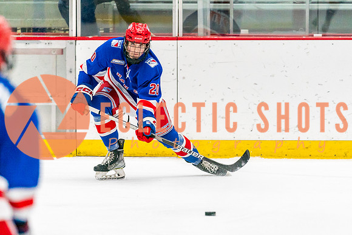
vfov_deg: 4.0
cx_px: 176
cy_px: 108
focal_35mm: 345
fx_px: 3371
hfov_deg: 6.0
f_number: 2.8
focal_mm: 200
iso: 3200
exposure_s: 1/1250
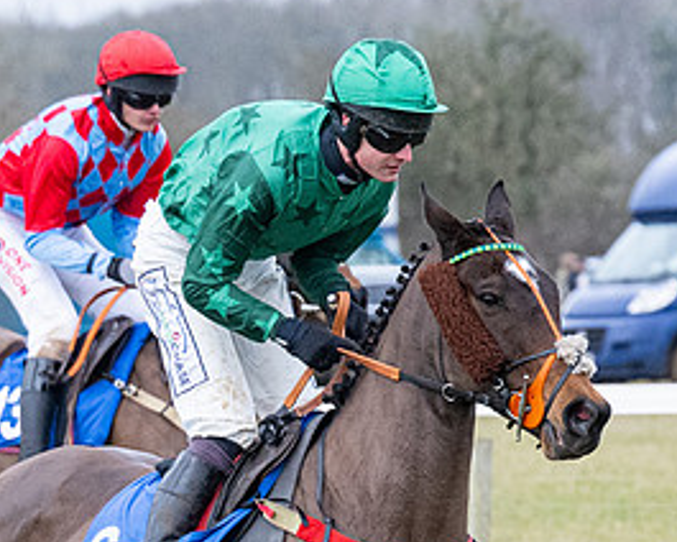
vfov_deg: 3.0
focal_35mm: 511
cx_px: 728
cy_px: 594
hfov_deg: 3.8
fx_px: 10239
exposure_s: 1/1000
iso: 1600
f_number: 4
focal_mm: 110
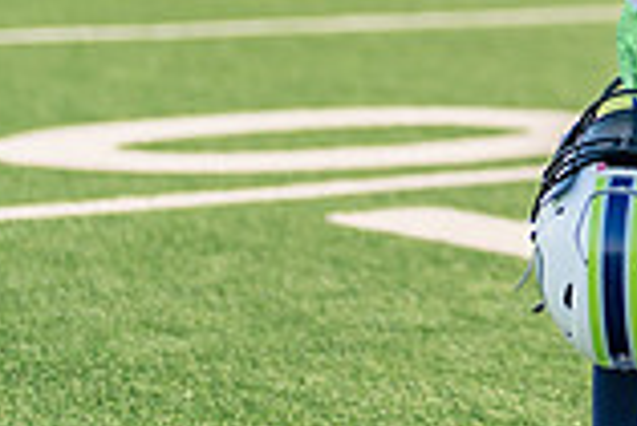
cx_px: 949
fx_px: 3542
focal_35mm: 200
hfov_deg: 10.0
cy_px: -207
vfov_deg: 6.8
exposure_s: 1/4000
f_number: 1.2
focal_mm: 50
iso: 100
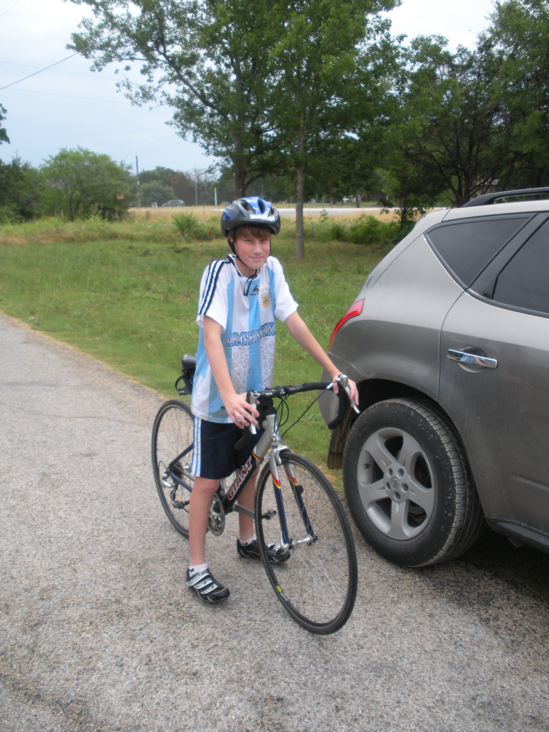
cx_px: 274
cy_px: 366
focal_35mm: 36
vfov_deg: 51.4
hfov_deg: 39.7
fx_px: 761
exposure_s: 1/301
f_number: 3.5
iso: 64
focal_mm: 6.3
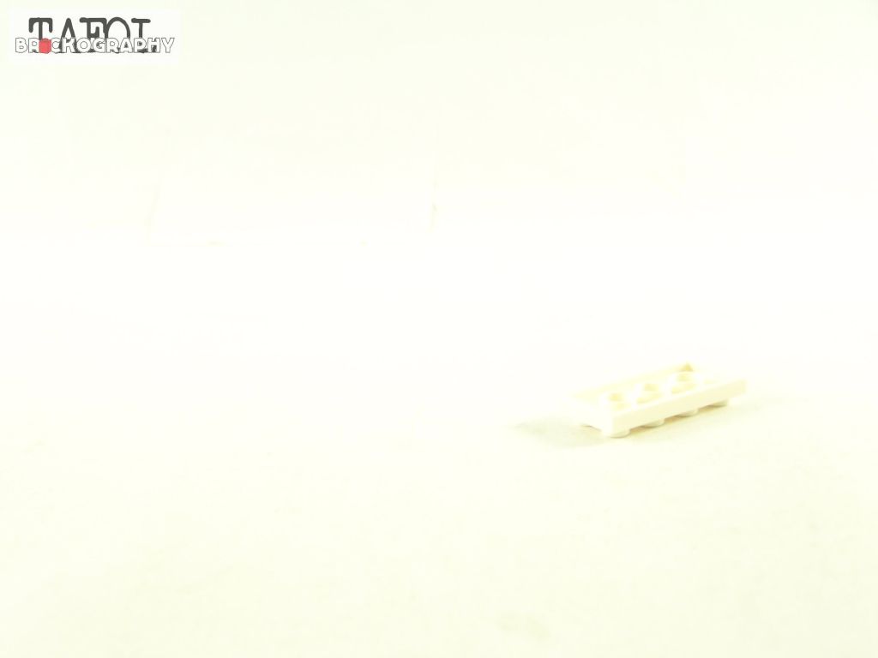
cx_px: 439
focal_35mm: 67
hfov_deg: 29.0
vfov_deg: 21.9
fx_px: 1699
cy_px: 329
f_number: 3.2
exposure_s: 1/60
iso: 400
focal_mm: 11.1
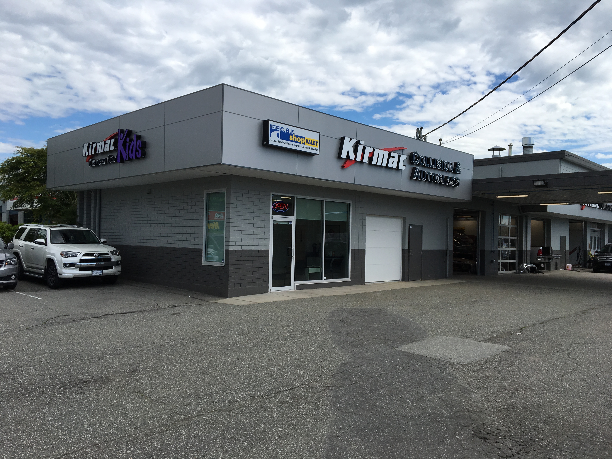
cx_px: 306
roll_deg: -0.3
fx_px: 513
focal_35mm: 29
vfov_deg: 48.2
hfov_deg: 61.7
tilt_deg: +1.4
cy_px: 230
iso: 25
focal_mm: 4.15
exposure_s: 1/2331
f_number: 2.2
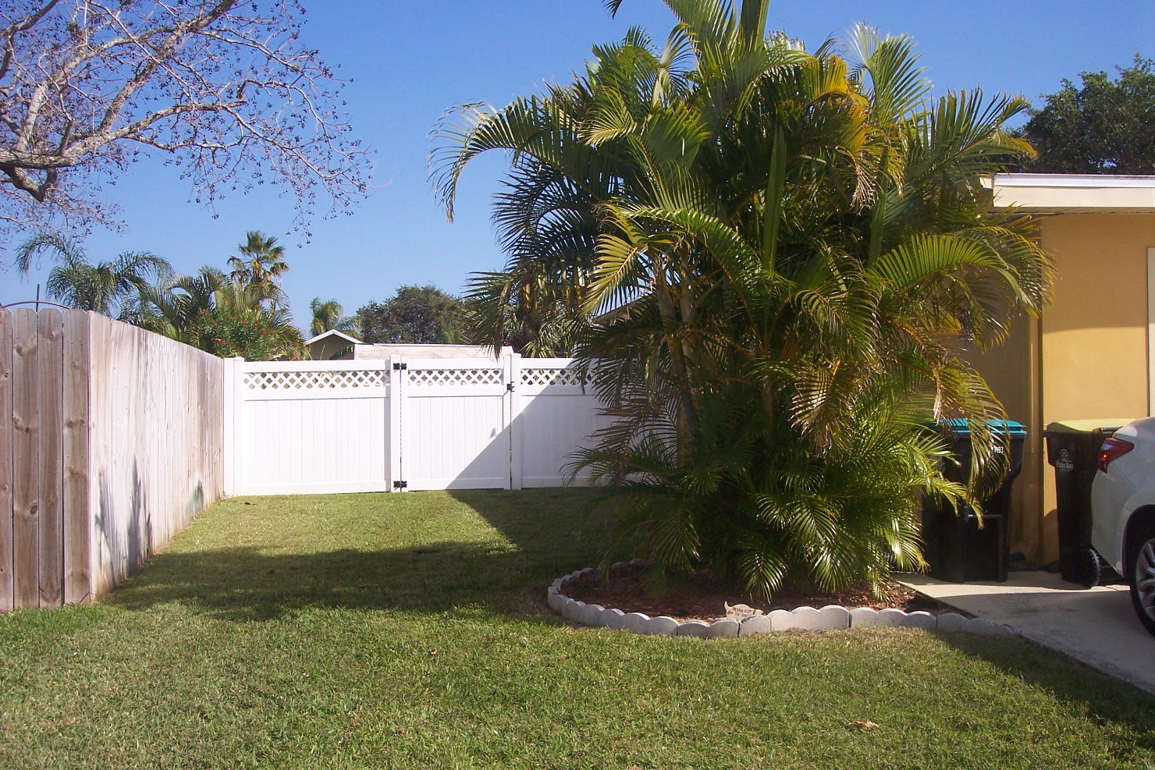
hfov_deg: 47.4
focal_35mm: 41
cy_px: 390
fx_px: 1315
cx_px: 573
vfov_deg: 32.6
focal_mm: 8
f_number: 4
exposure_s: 1/750
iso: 100
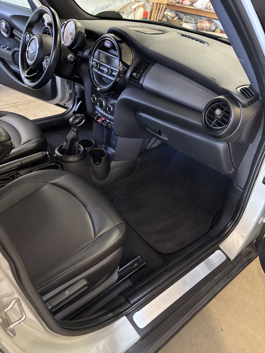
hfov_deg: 53.1
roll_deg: -6.1
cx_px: 132
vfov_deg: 67.3
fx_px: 265
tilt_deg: -37.7
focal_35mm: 26
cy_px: 176
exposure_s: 1/30
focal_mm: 5.96
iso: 640
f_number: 1.6
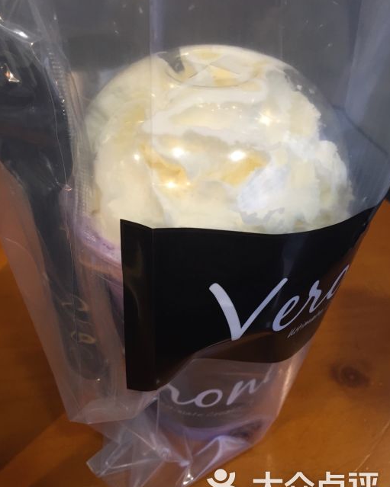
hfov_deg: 47.1
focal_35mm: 31
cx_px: 198
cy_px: 260
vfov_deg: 57.1
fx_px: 447
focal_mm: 4.15
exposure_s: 1/33
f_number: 2.2
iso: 64
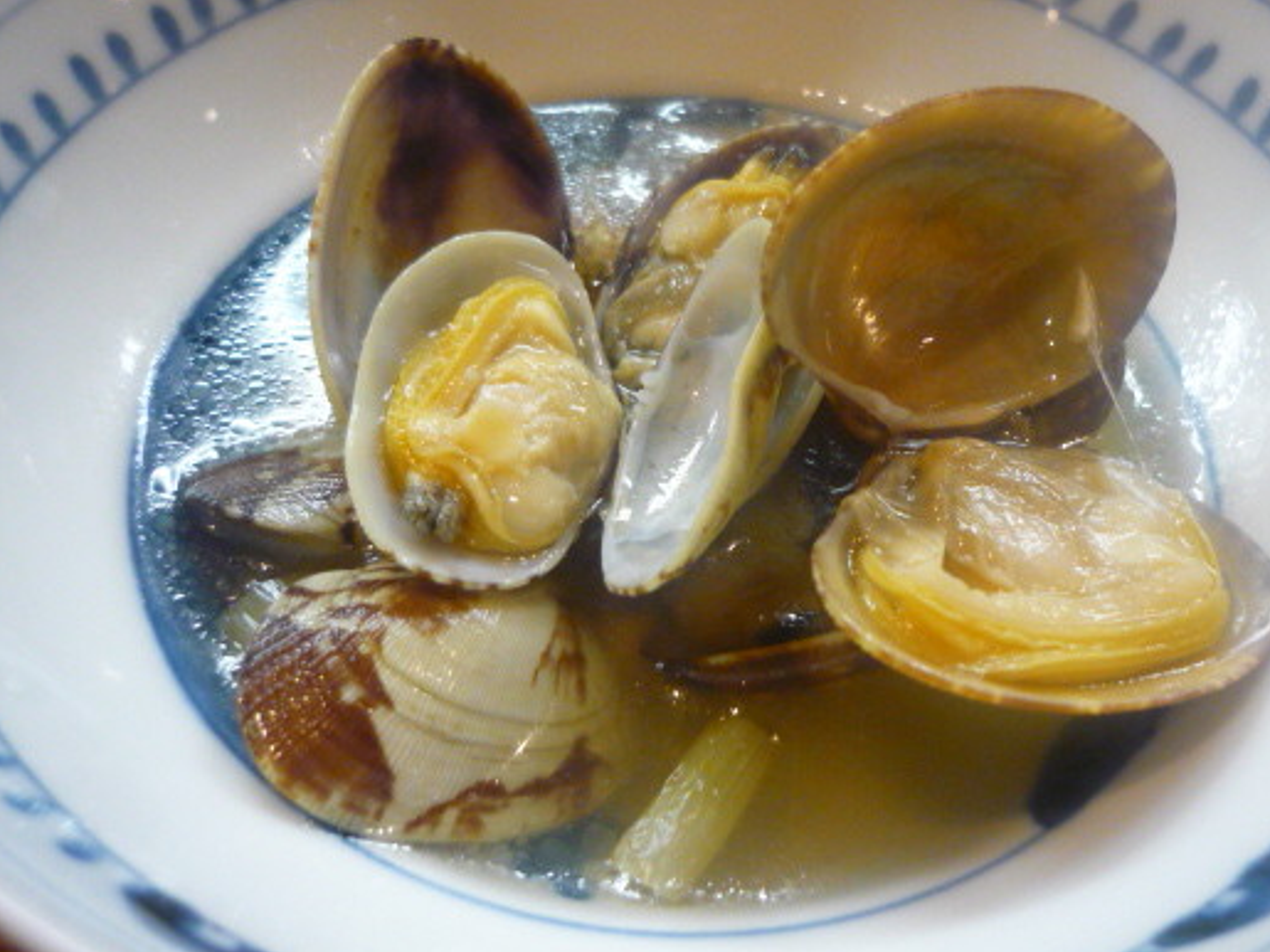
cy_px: 424
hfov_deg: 45.7
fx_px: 1504
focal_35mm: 41
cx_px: 727
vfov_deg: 35.1
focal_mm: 5.5
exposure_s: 1/30
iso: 400
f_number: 2.8
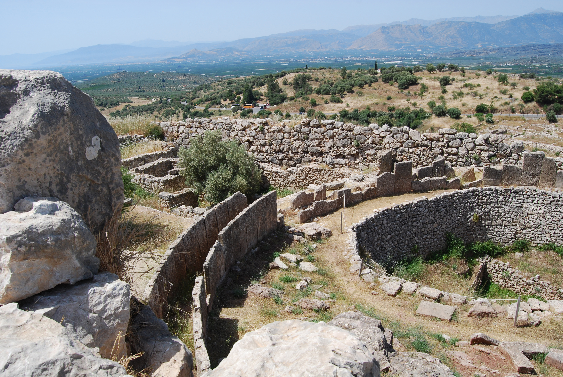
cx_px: 282
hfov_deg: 67.3
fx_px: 423
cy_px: 188
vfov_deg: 48.0
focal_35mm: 27
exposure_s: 1/250
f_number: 10
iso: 200
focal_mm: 18
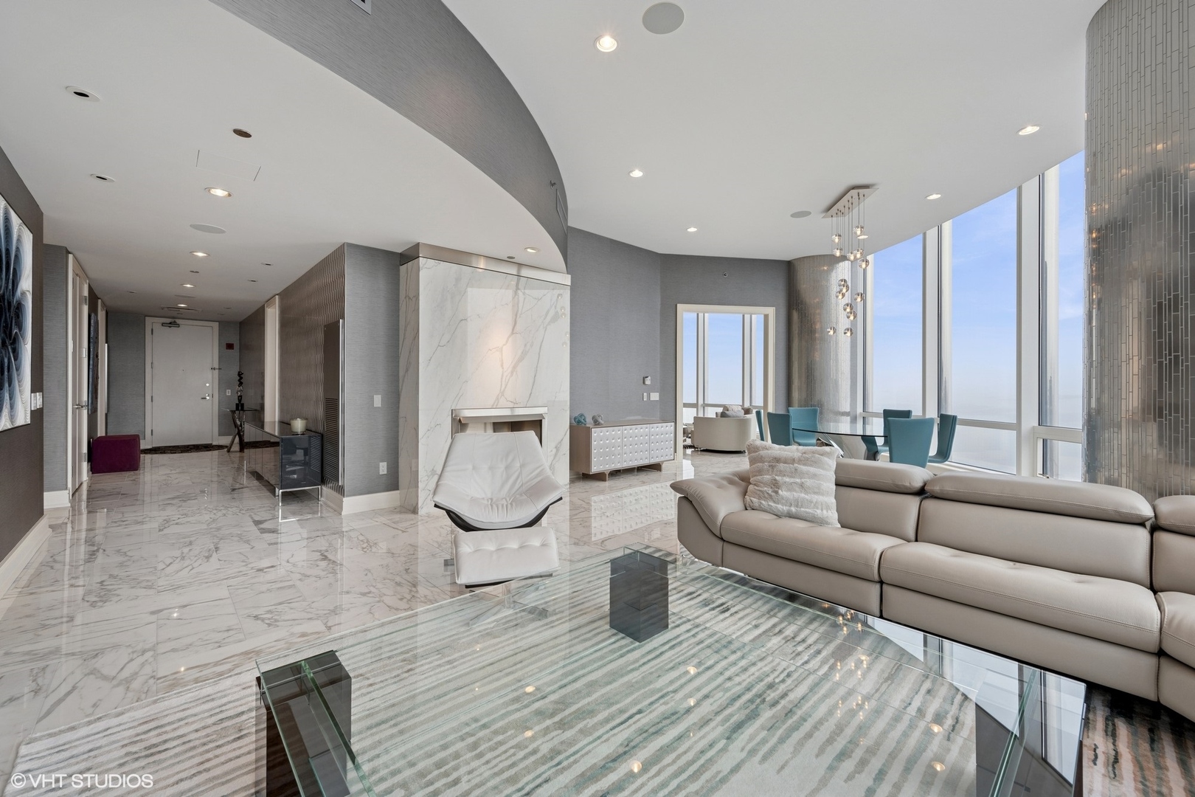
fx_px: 465
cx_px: 598
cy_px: 398
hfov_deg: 104.3
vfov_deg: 81.2
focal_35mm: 14
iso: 200
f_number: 9.5
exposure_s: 1/15
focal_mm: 14
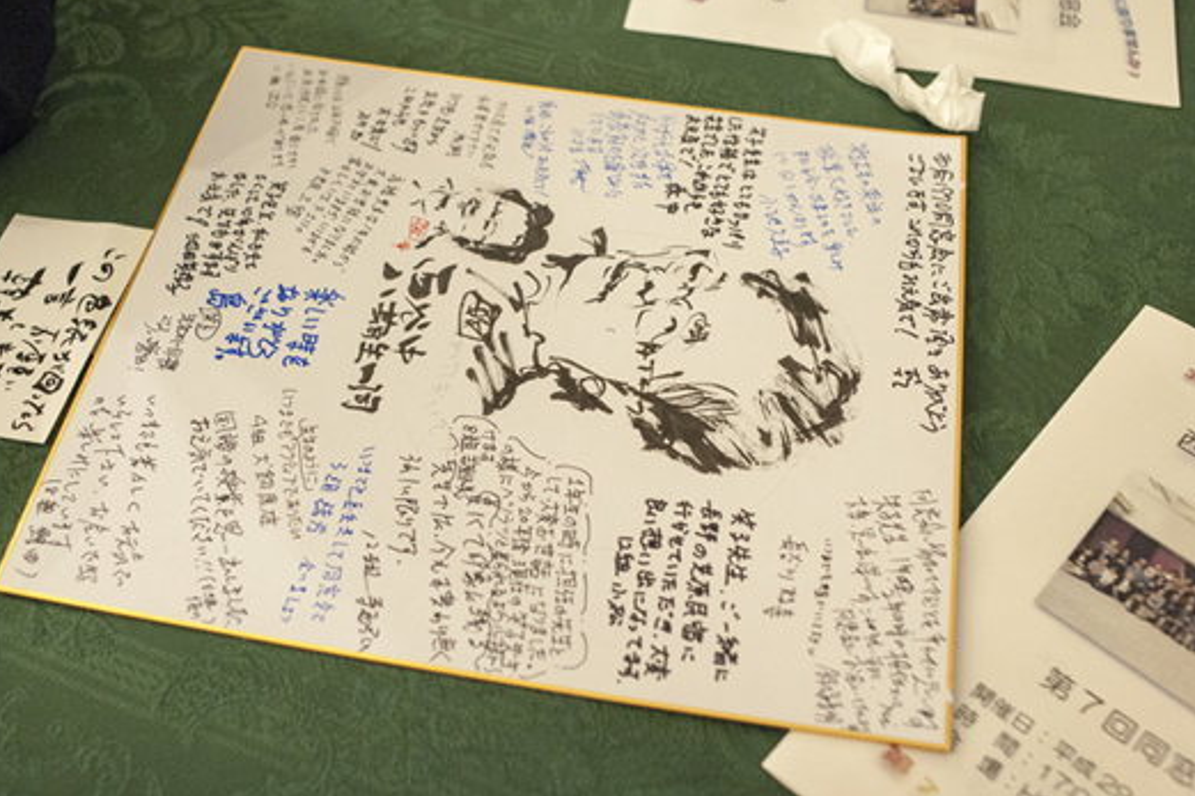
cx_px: 539
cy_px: 388
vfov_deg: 31.2
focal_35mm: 43
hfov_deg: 45.4
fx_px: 1427
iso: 1250
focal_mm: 35
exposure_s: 1/100
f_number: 5.6
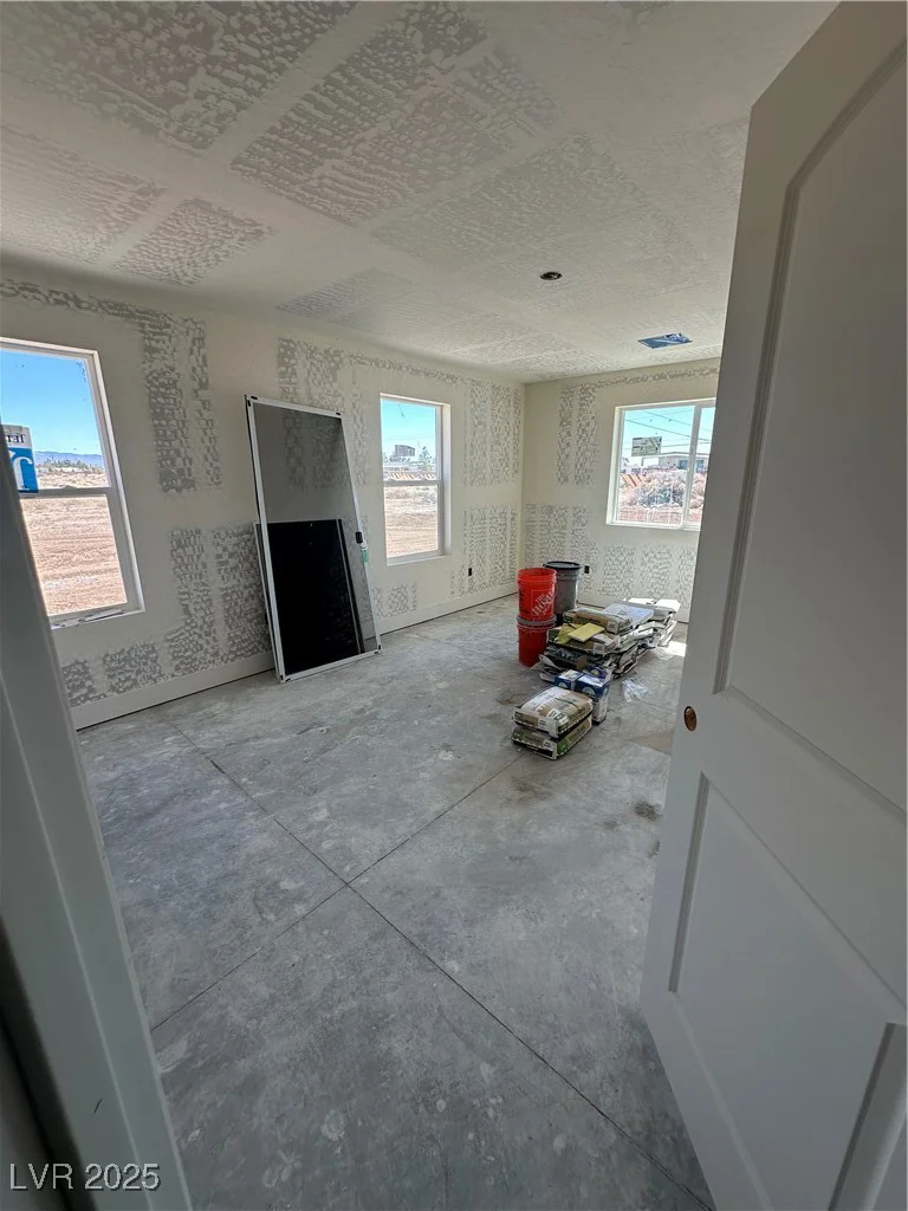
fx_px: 490
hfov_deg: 85.7
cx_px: 454
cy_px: 606
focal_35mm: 14
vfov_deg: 102.1
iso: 40
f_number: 2.2
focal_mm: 2.22
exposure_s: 1/166
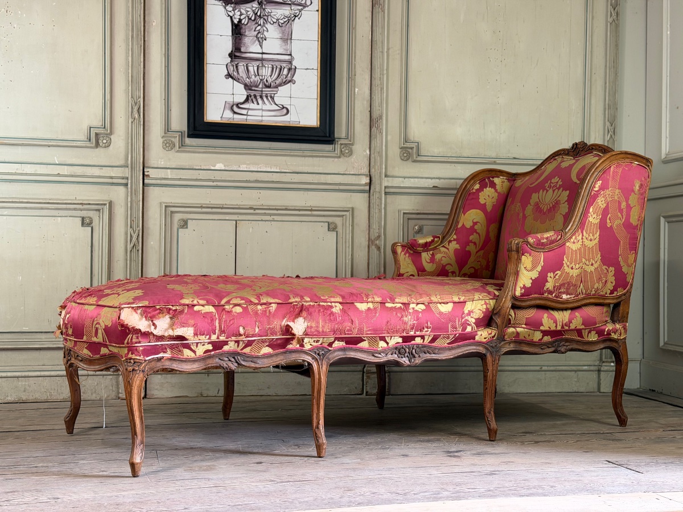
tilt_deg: +0.2
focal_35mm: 48
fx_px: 947
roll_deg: +0.0
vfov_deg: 30.3
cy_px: 256
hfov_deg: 39.7
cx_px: 342
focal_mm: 6.76
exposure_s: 1/50
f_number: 1.78
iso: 125
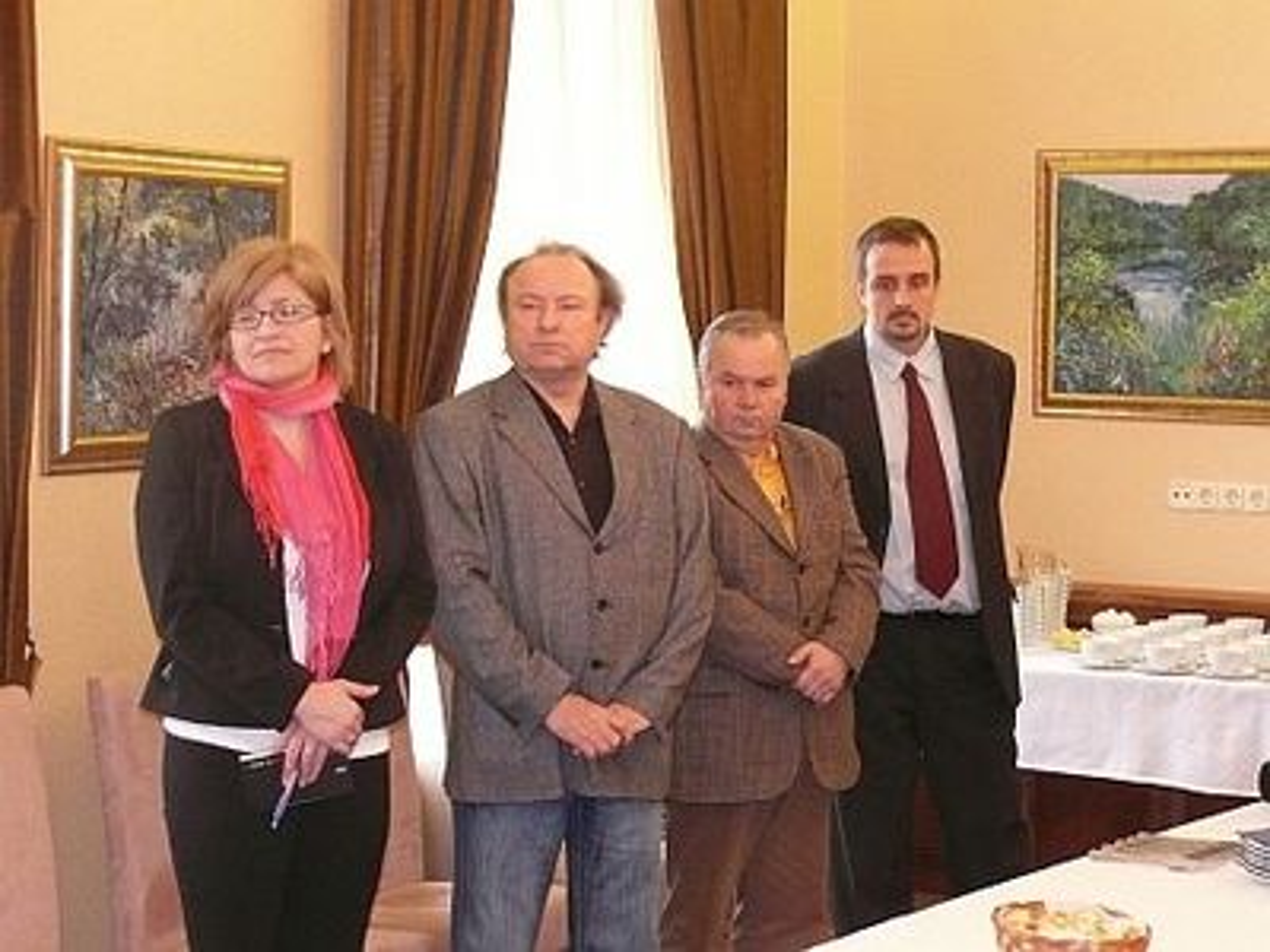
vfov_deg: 20.4
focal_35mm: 72
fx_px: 2642
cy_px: 476
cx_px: 635
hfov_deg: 27.0
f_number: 3.2
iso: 400
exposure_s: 1/30
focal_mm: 11.1
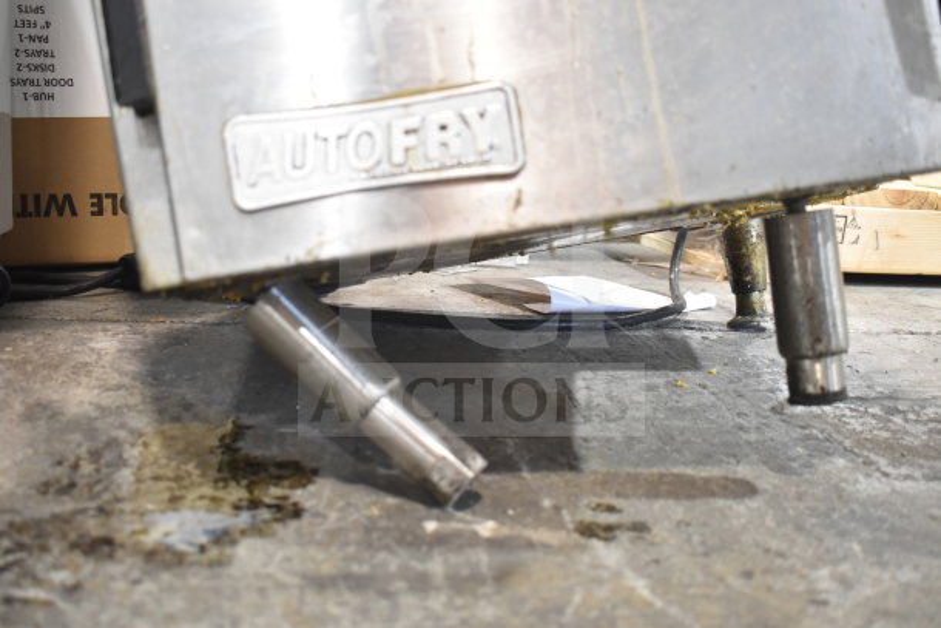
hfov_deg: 53.1
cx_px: 470
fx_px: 941
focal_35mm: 36
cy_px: 314
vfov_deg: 36.9
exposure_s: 1/40
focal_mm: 24
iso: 1250
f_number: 4
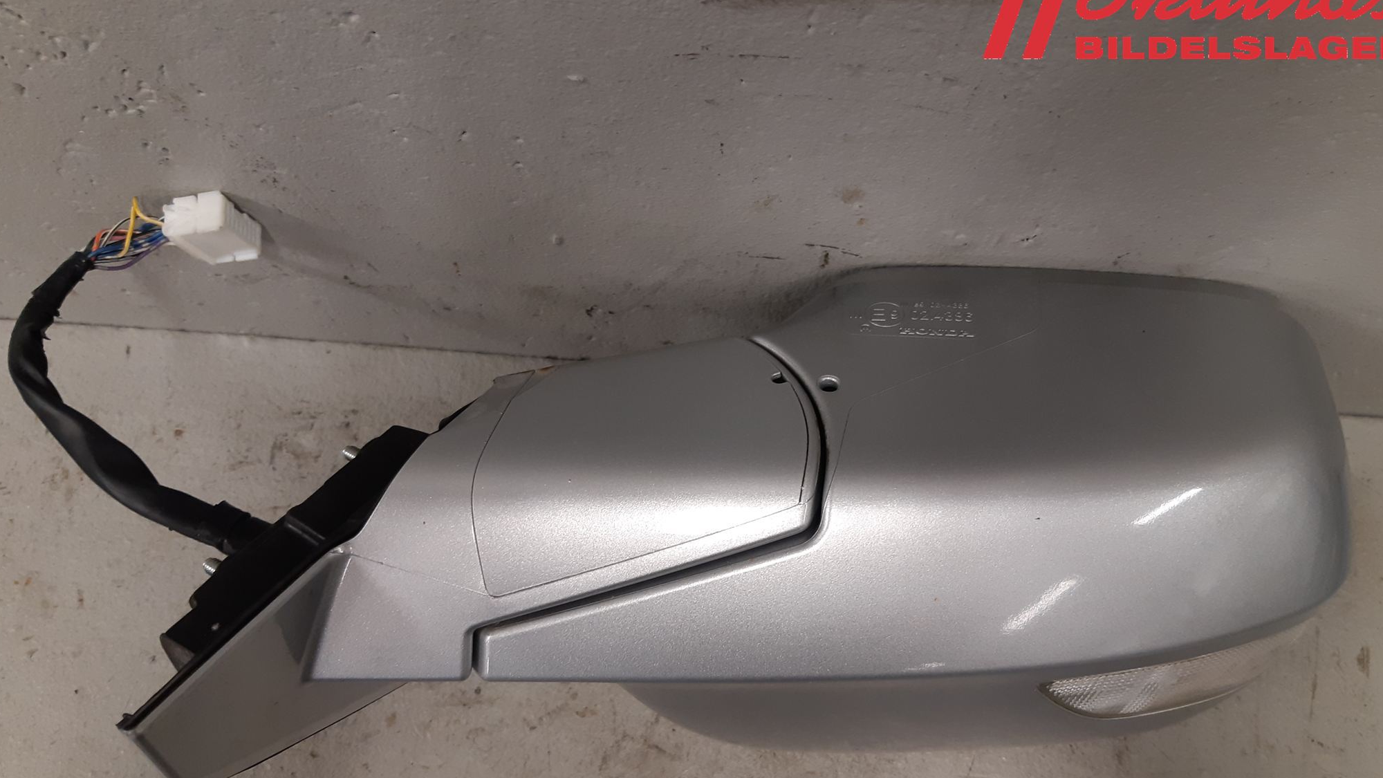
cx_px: 699
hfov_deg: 66.1
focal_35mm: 29
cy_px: 473
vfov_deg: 40.0
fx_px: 1063
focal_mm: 3.93
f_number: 1.7
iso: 100
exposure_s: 1/50
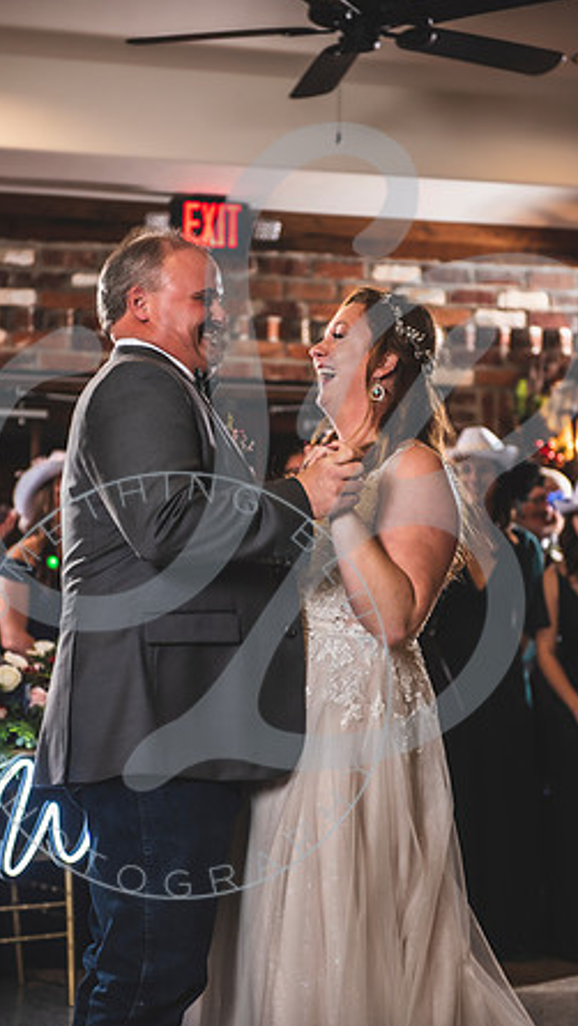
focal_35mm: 74
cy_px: 511
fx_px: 2015
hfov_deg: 16.3
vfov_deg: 28.6
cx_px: 281
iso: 400
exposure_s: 1/100
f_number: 2.8
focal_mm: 70
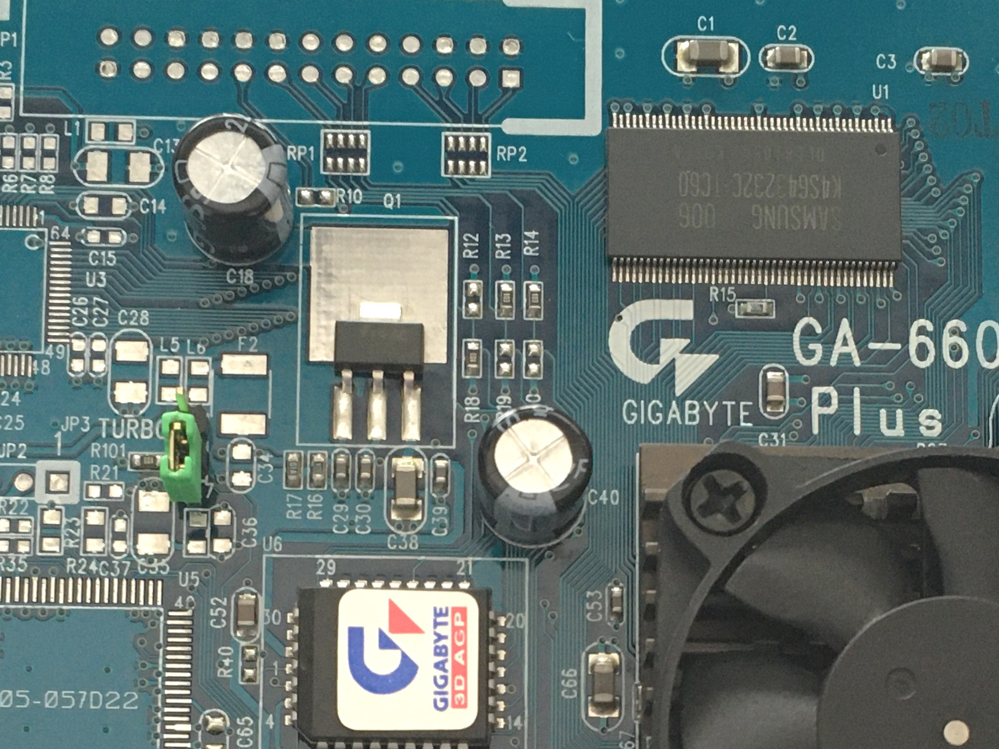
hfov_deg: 27.0
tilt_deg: -79.9
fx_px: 2078
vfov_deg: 19.8
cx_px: 502
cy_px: 773
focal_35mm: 72
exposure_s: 1/33
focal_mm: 4.15
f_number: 2.2
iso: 200
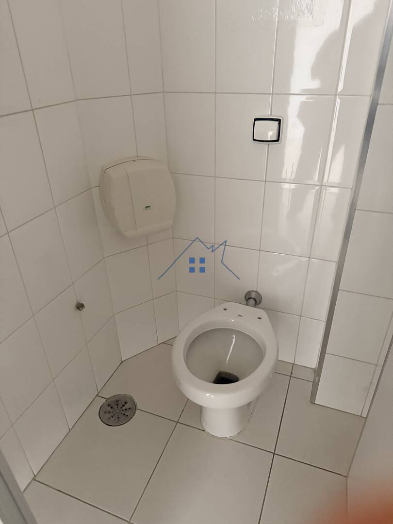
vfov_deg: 71.6
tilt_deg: -26.6
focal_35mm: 24
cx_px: 196
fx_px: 363
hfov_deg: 56.8
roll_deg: +2.2
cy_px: 262
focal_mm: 6.76
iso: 800
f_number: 1.78
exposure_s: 1/40
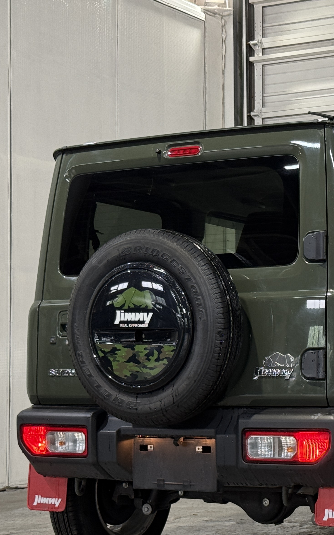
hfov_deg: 14.8
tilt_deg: +0.8
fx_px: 1267
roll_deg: +0.0
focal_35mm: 87
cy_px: 342
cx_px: 331
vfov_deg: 23.7
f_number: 1.78
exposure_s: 1/60
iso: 125
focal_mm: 6.76
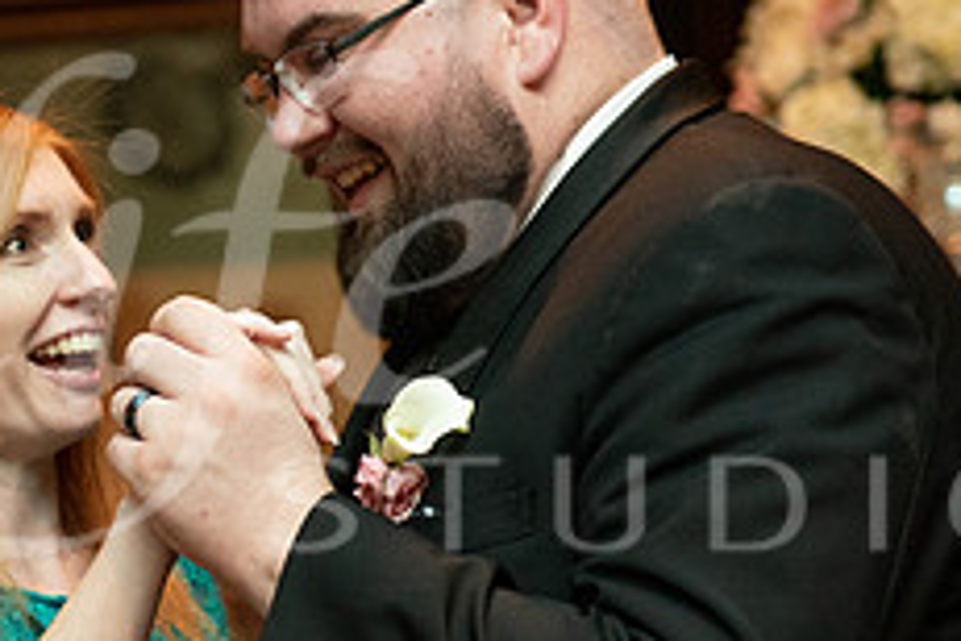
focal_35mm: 176
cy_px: 393
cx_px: 92
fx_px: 4698
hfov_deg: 11.6
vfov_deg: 7.8
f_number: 3.2
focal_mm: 70
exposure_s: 1/125
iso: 3200
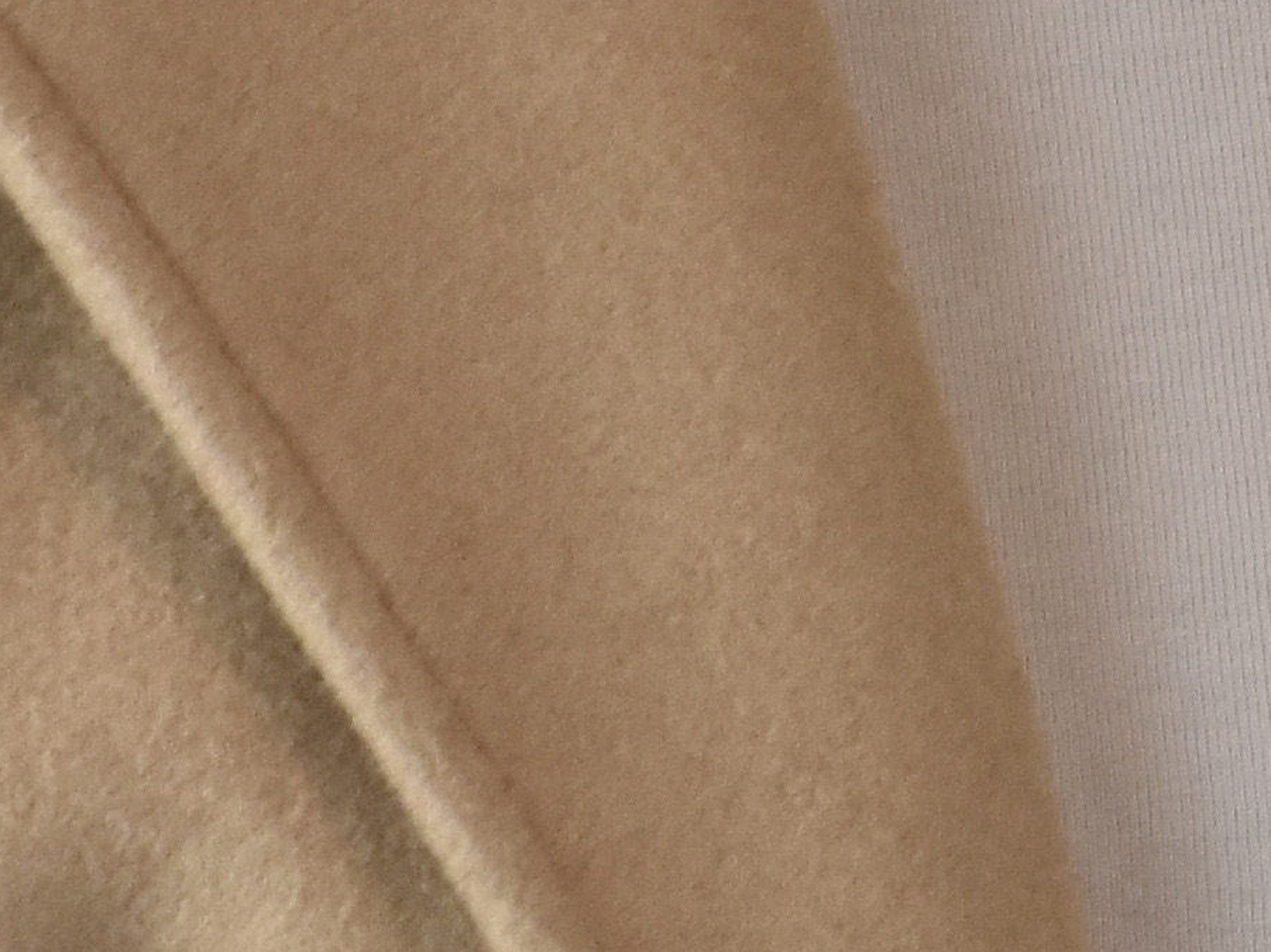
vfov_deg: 3.3
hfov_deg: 4.5
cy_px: 1822
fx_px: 16222
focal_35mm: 442
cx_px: 186
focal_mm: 46
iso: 1000
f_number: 13
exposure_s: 1/40
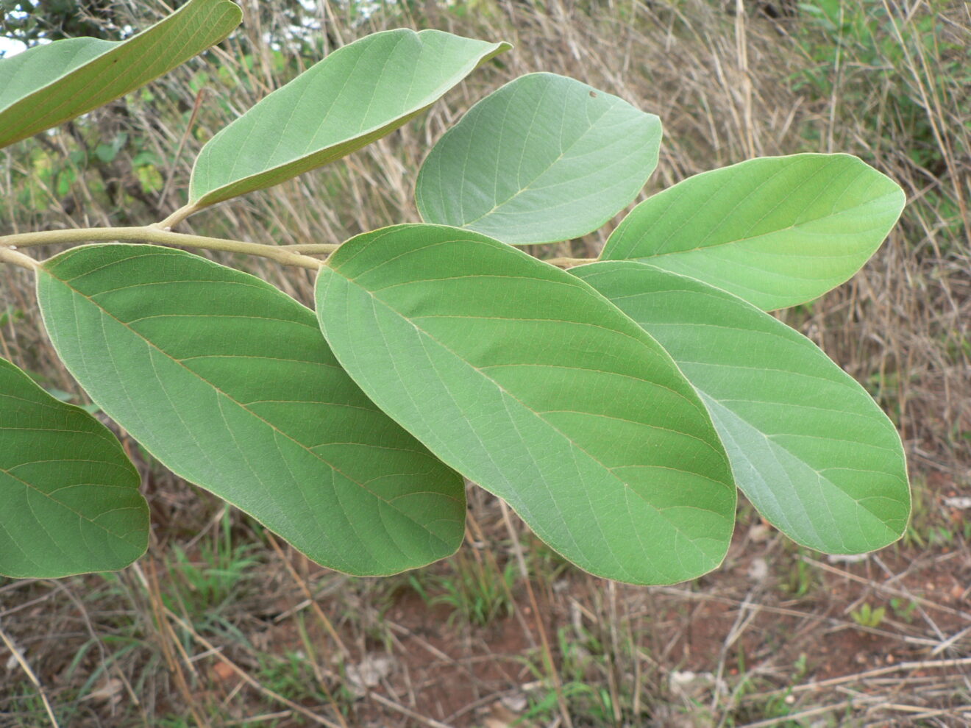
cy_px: 364
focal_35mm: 36
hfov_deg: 51.4
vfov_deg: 39.7
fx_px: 1010
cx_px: 486
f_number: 4
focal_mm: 6
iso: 80
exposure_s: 1/100
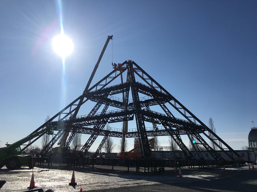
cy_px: 96
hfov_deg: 61.7
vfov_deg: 48.2
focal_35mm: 29
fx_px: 215
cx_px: 128
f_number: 2.2
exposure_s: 1/6410
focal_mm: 4.15
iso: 25
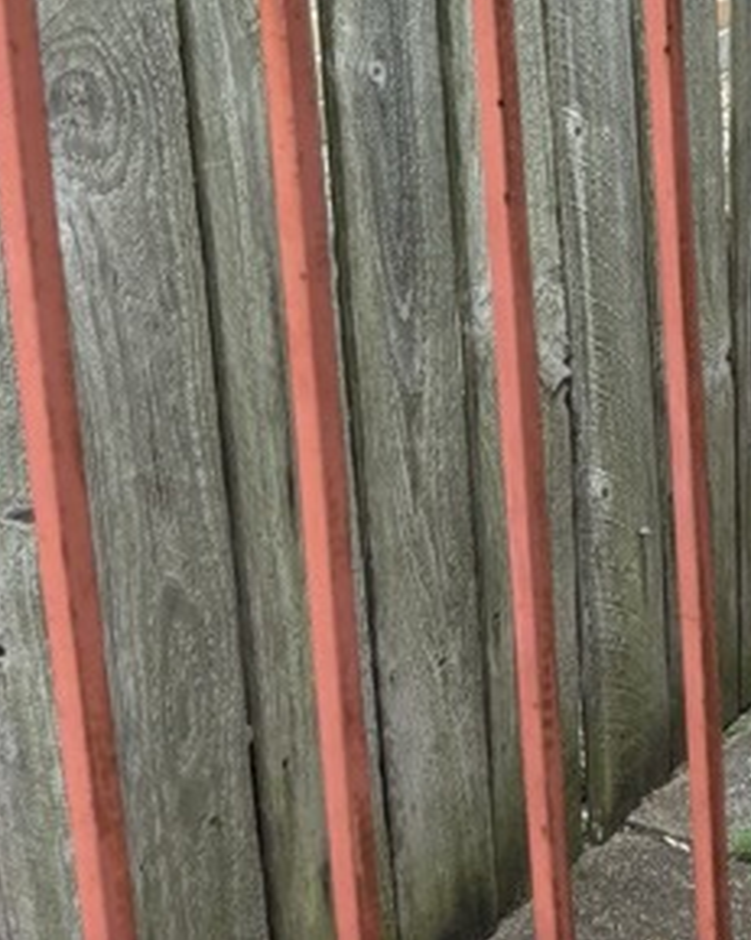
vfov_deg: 22.5
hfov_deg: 16.1
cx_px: 1398
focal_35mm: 79
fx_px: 2196
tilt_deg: -11.1
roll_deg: -0.2
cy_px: -154
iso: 40
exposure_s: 1/121
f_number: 1.6
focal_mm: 5.96
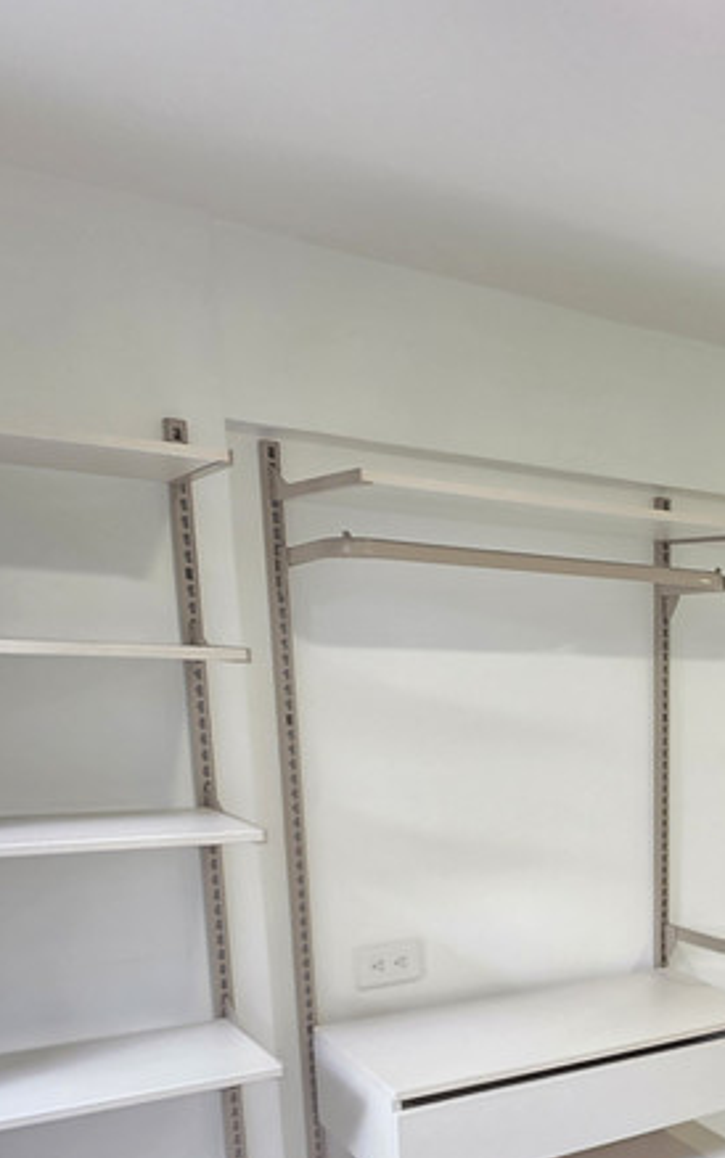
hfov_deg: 30.9
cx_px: 892
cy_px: 957
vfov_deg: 52.3
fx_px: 1074
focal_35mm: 34
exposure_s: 1/53
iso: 250
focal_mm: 2.2
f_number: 1.9
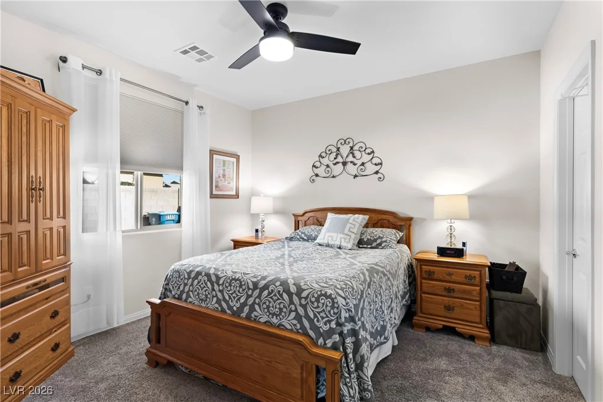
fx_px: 285
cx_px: 302
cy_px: 201
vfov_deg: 70.5
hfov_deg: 93.3
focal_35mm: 17
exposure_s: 1/13
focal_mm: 17
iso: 400
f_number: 8
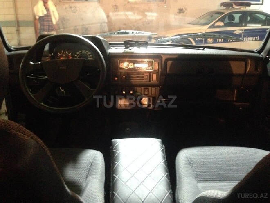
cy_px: 102
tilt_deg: -20.6
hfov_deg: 55.4
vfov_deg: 42.9
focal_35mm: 33
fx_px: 257
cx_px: 135
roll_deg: -0.6
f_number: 2.4
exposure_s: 1/15
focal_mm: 4.12
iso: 640
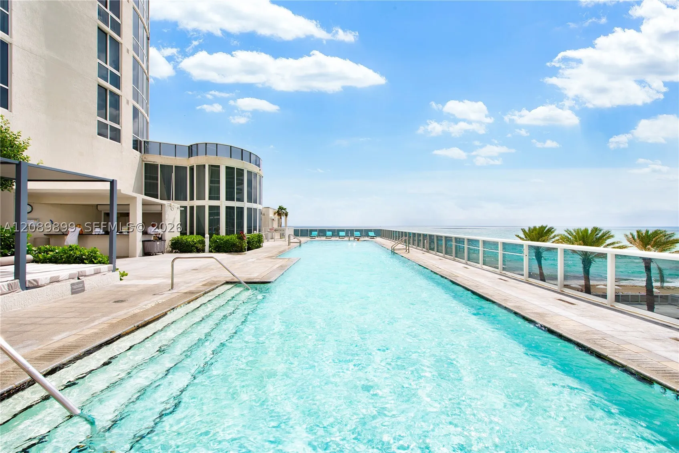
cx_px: 340
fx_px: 264
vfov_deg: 81.2
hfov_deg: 104.2
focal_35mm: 14
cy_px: 226
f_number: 10
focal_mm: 14
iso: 100
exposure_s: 1/400
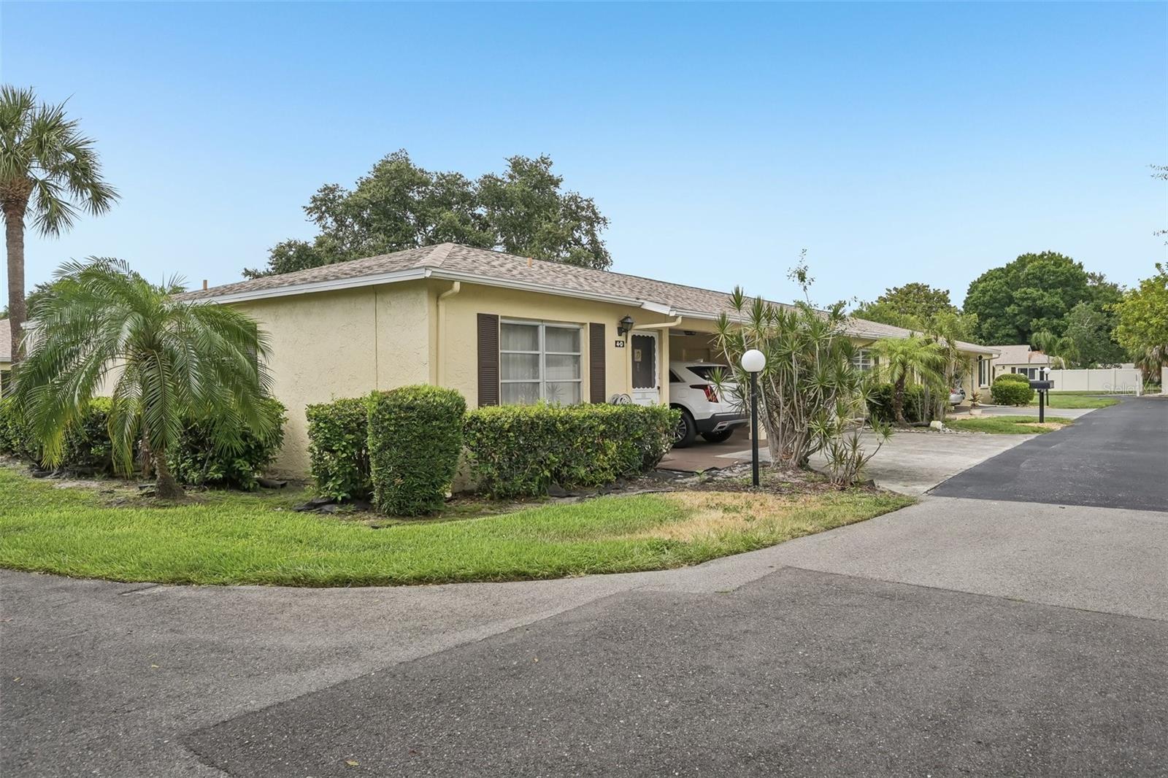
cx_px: 584
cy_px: 389
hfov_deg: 76.1
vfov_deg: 55.1
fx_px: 746
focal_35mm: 23
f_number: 8
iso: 400
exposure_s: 1/400
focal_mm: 23
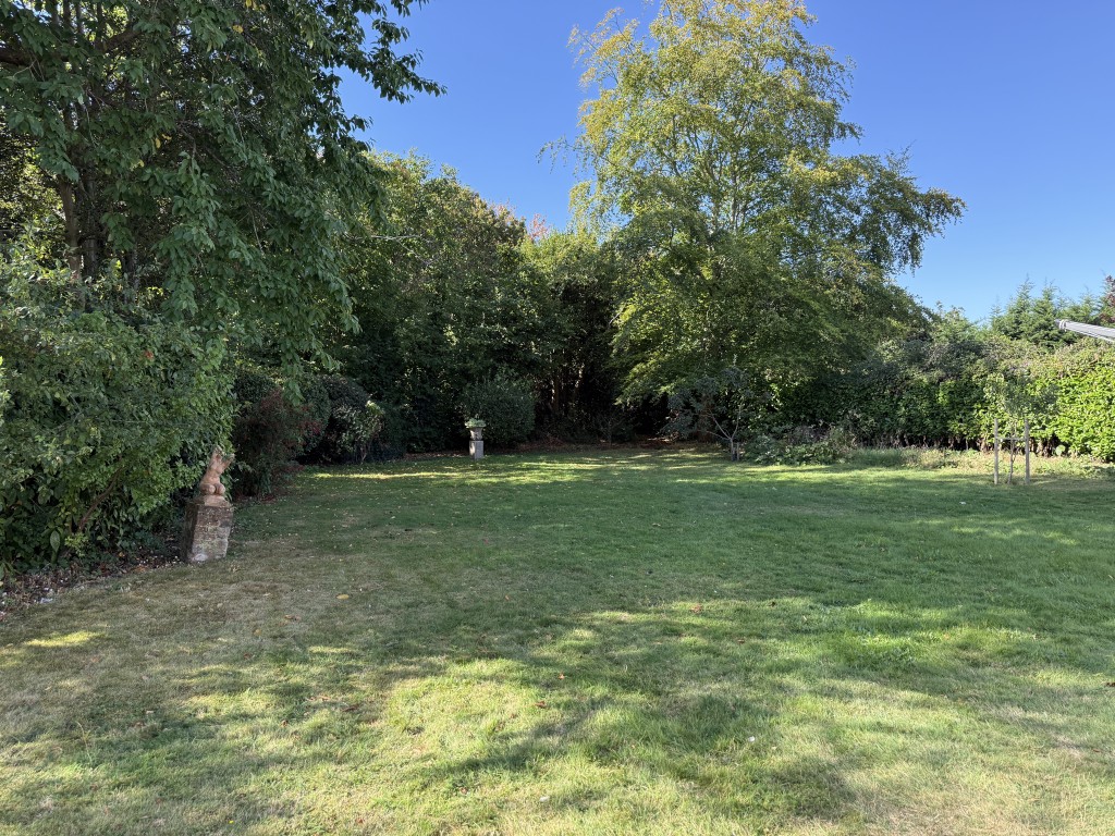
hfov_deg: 71.6
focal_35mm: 24
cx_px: 558
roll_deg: +0.7
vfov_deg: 56.8
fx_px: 773
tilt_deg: -3.0
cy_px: 418
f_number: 1.78
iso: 100
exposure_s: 1/909
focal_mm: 6.76
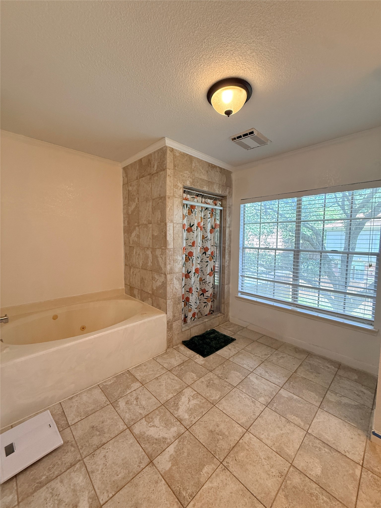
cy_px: 254
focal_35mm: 14
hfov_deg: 85.7
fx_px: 205
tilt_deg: -4.3
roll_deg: -0.2
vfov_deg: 102.1
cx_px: 190
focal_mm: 2.22
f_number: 2.2
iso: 320
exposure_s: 1/120
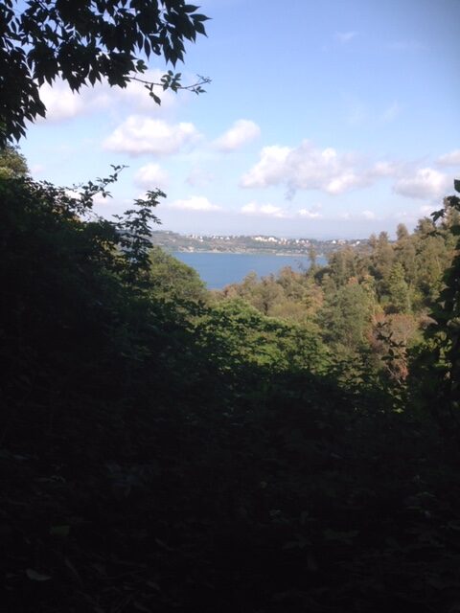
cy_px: 306
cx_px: 230
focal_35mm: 33
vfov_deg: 55.4
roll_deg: -2.1
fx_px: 585
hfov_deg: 42.9
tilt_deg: -3.0
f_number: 2.4
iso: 50
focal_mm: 4.12
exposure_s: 1/919
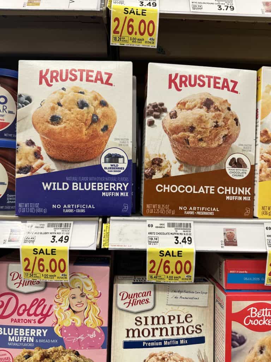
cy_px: 181
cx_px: 136
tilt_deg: +1.6
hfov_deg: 56.8
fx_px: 251
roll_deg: -1.7
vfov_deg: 71.6
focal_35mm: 24
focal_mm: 6.86
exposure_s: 1/60
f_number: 1.78
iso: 125
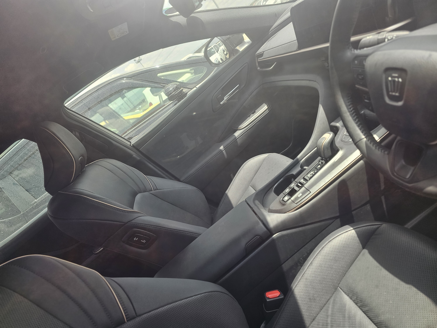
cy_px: 164
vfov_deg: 58.9
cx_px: 218
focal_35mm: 23
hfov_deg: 73.9
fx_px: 290
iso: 16
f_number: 1.7
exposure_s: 1/100
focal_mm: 6.3
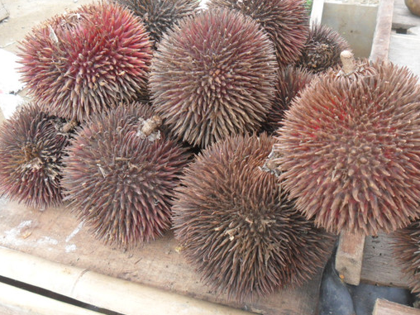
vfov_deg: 41.7
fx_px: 413
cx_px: 229
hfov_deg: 53.9
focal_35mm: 34
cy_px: 142
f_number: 3.5
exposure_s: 1/60
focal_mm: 4.9
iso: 100
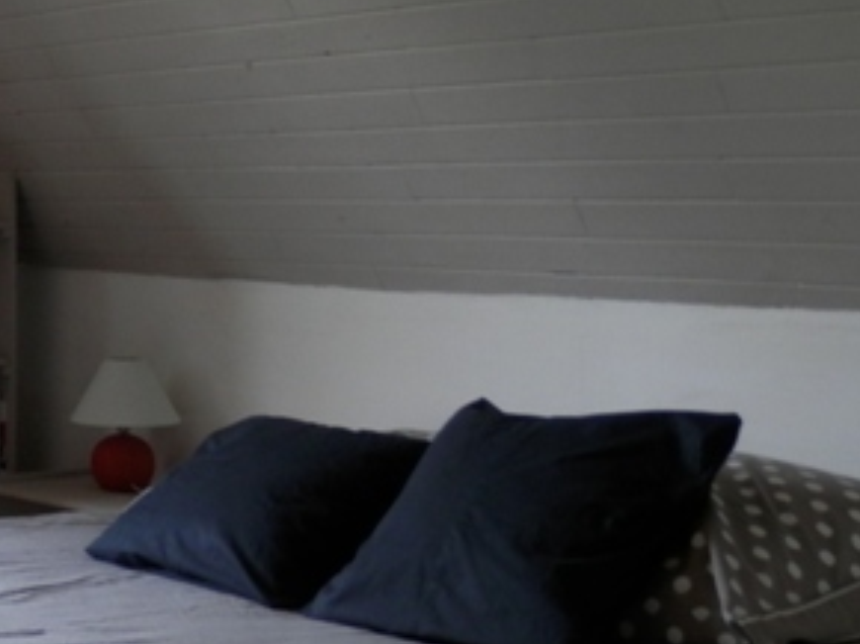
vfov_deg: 21.3
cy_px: 273
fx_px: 1713
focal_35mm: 69
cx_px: -119
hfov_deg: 25.8
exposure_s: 1/30
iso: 80
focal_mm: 4.5
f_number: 3
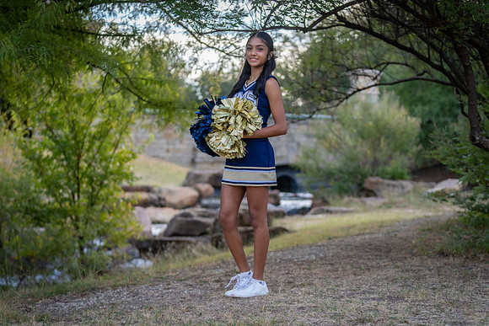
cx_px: 244
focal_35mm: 70
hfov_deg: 28.8
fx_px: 951
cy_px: 163
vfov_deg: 19.5
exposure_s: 1/320
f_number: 2.8
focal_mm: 70
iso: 160
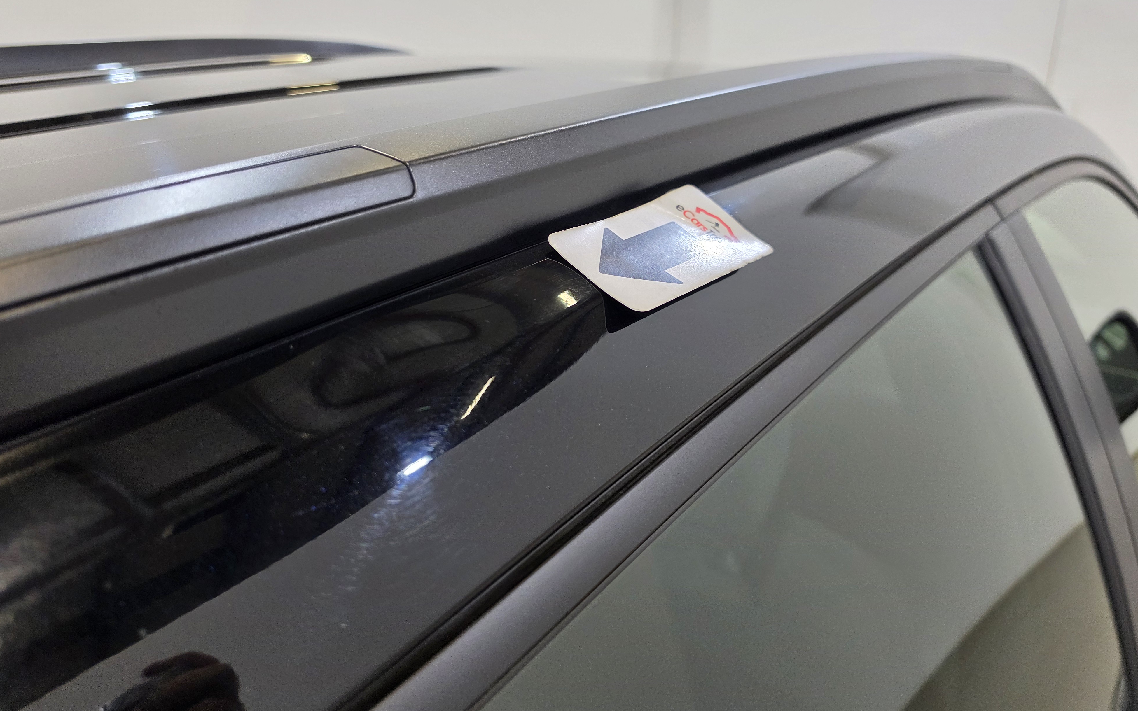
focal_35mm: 25
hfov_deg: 72.5
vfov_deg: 49.1
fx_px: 775
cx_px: 564
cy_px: 308
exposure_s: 1/100
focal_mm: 6.5
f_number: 1.4
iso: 125
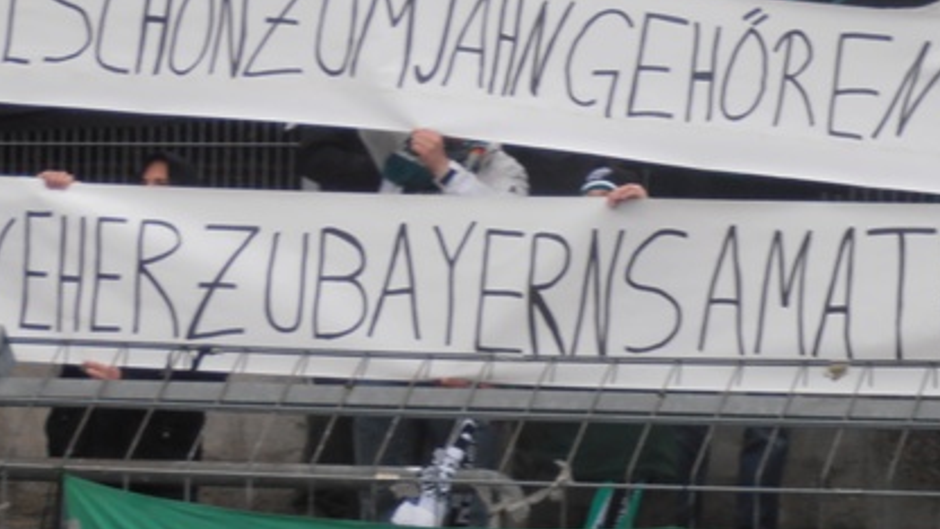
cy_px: 253
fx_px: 7203
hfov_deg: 7.5
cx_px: 551
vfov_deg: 4.2
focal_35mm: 289
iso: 80
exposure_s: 1/80
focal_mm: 24.39
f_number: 5.8
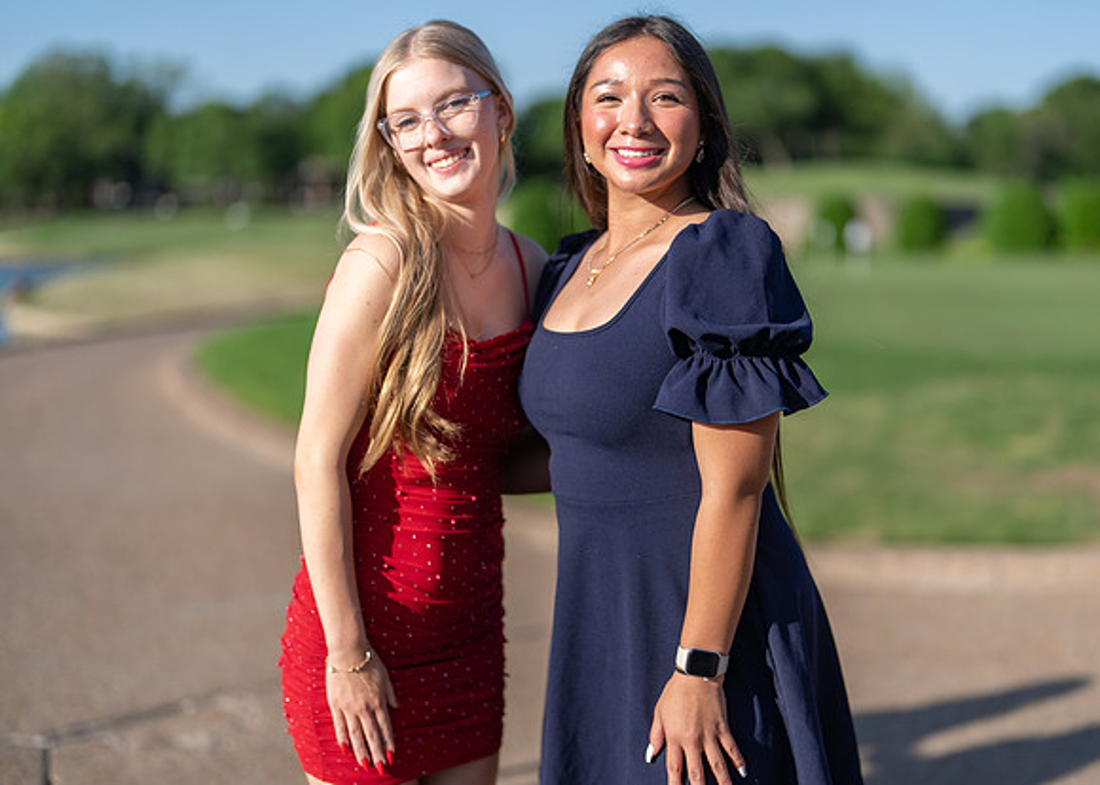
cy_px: 422
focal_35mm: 57
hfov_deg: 34.0
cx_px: 639
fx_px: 1794
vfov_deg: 24.7
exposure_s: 1/8000
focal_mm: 50
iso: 100
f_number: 1.2
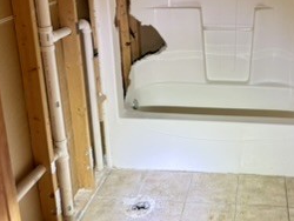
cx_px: 226
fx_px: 391
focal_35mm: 46
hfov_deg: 39.9
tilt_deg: -11.7
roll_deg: +0.9
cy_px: 38
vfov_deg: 30.6
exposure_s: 1/121
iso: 160
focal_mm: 6.76
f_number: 1.78
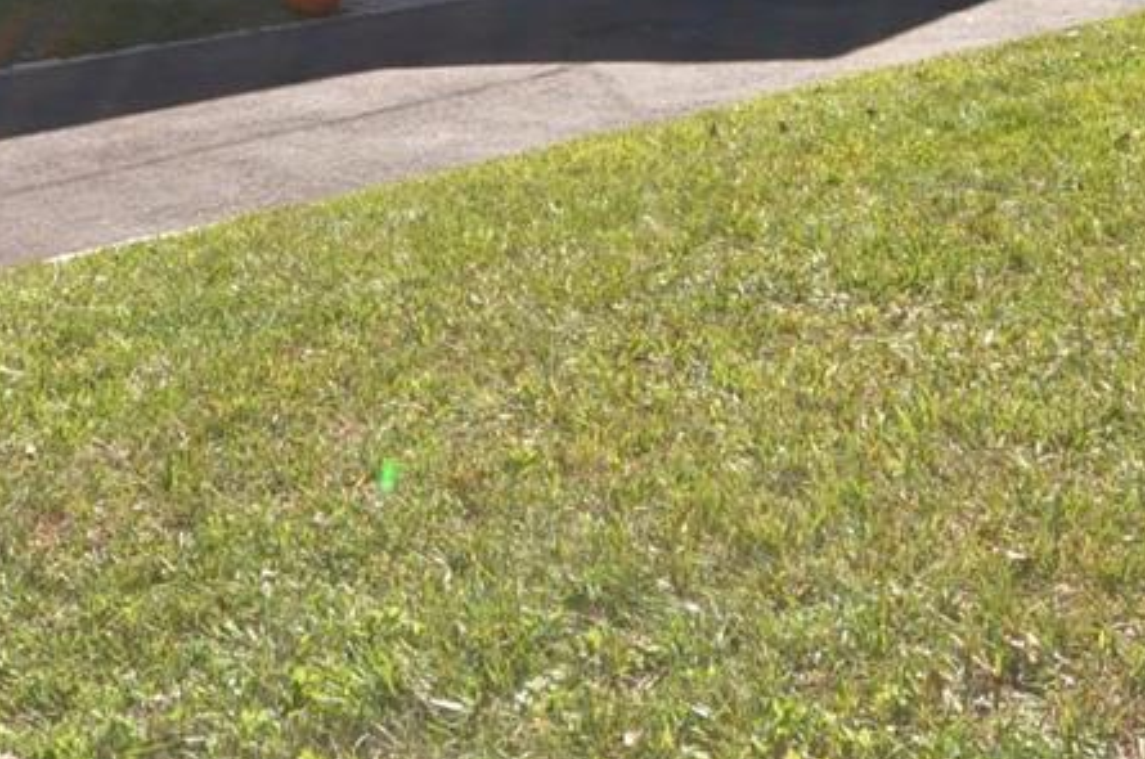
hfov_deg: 30.6
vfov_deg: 18.3
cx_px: 666
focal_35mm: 66
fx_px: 2085
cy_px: -390
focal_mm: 13
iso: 200
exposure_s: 1/200
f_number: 7.1
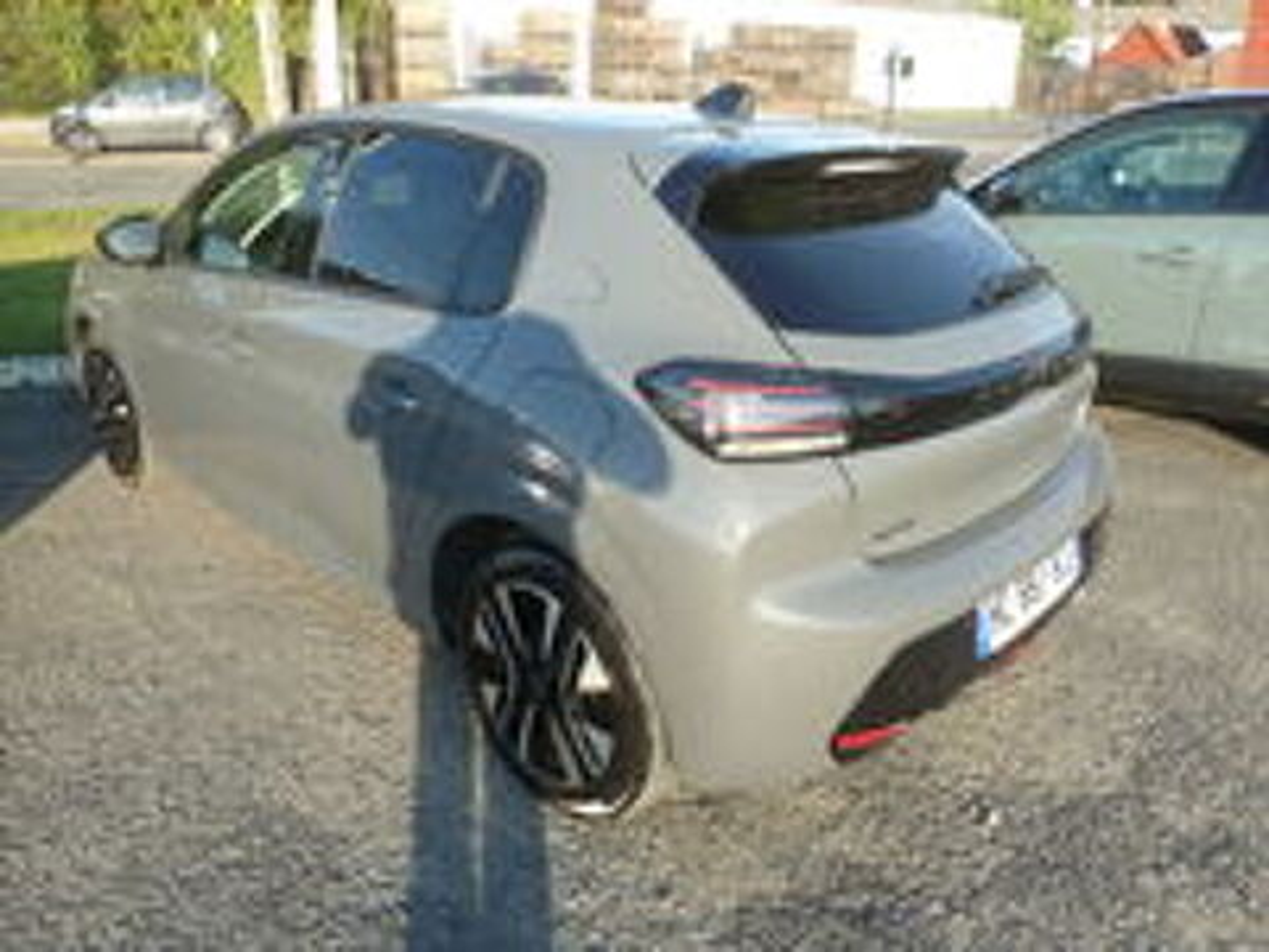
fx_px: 916
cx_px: 634
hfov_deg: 69.4
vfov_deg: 54.9
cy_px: 476
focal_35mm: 25
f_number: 4
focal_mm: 4.1
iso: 80
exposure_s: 1/160
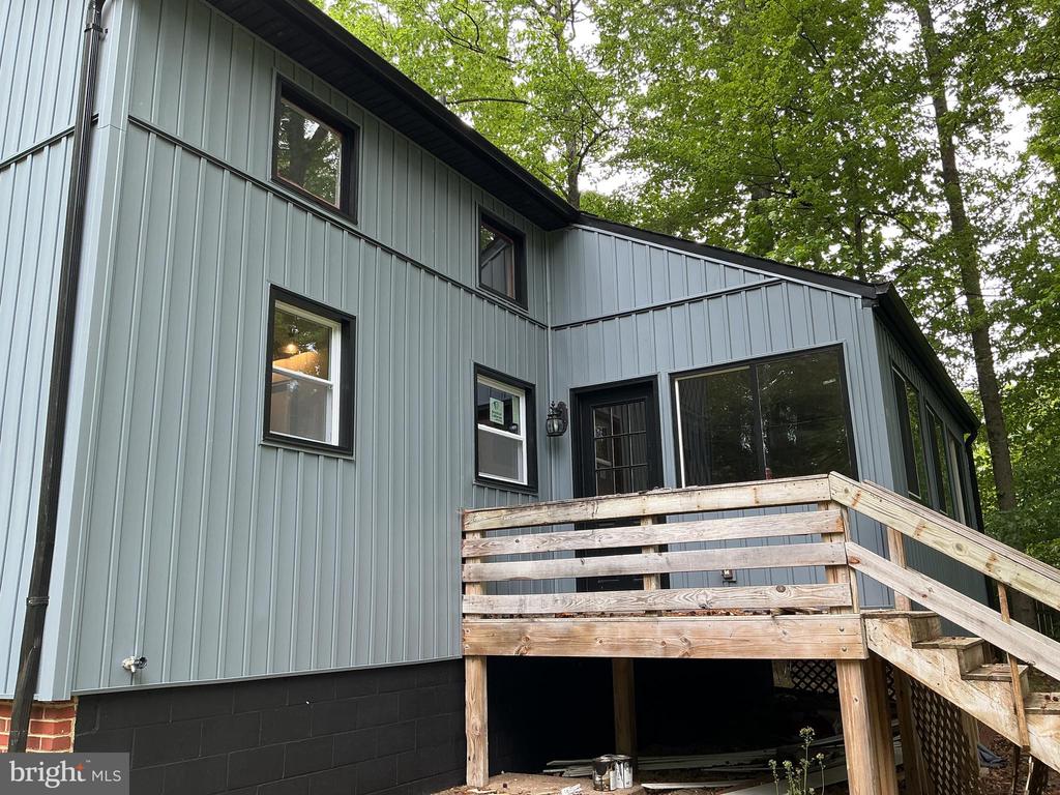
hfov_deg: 61.7
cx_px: 530
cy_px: 398
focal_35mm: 29
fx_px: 888
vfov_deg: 48.2
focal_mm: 3
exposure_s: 1/134
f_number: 1.8
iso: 20
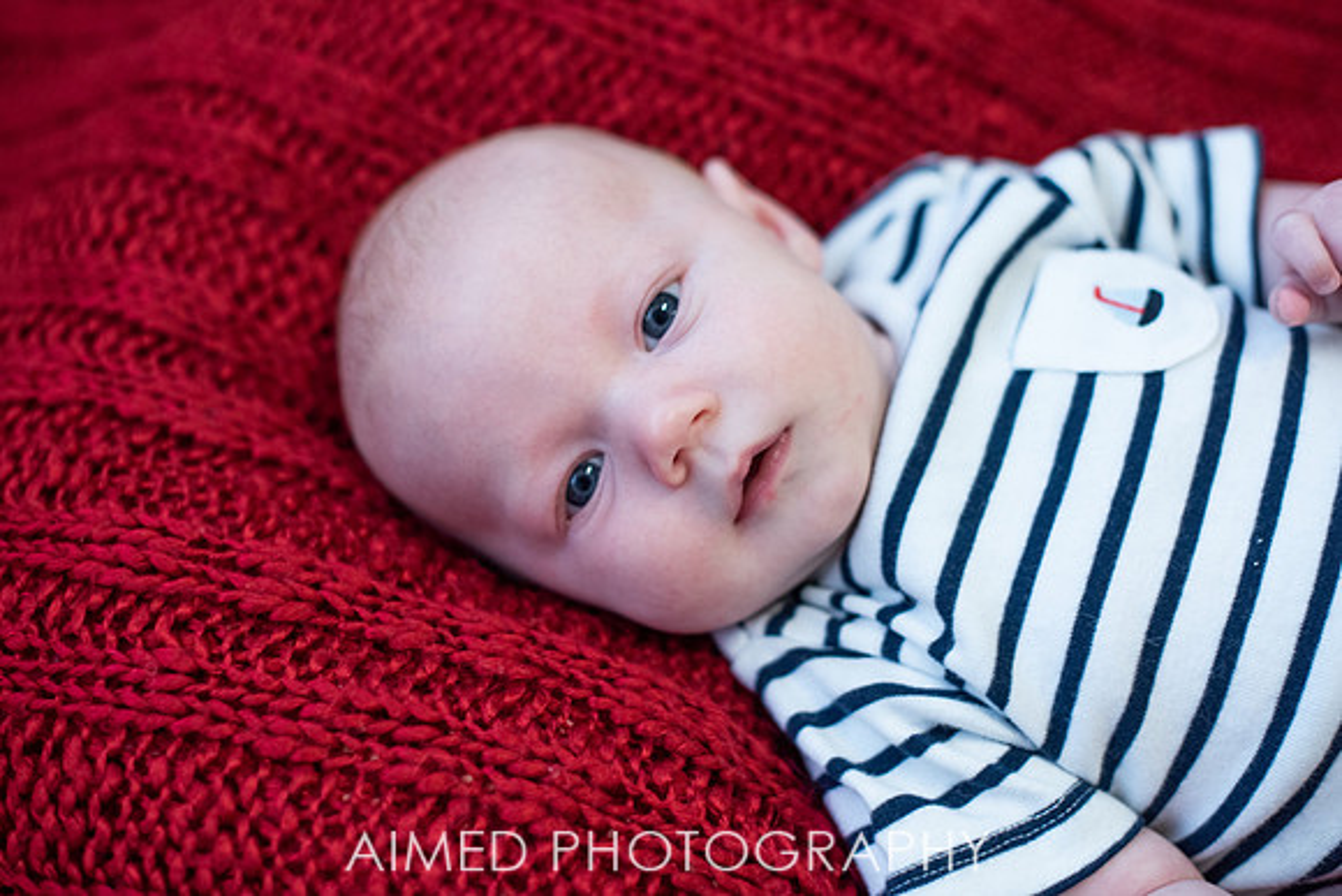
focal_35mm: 51
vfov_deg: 26.3
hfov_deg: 38.6
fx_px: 1918
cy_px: 448
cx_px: 660
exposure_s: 1/200
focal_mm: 50
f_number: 2.5
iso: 1000
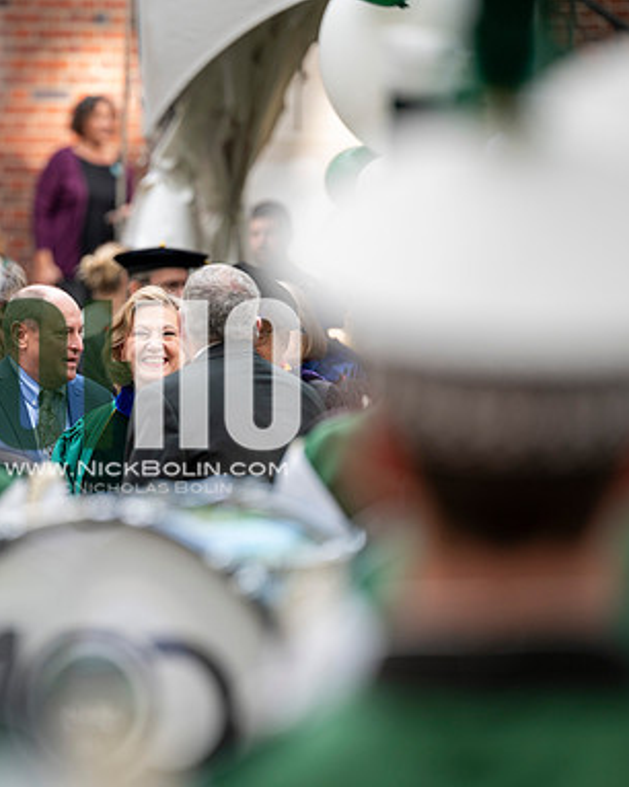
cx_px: 146
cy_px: 395
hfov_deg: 5.4
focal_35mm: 284
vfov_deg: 6.8
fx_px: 6614
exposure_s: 1/1000
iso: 800
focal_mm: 200
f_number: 2.8
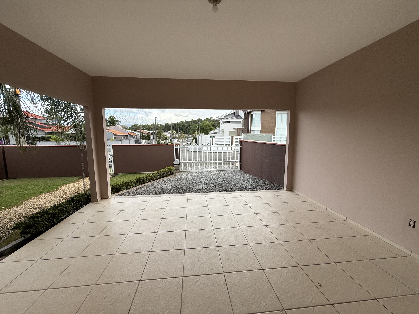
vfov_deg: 85.7
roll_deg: -0.5
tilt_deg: -6.3
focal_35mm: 14
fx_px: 169
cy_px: 157
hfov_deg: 102.1
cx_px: 210
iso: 64
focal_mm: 2.22
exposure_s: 1/472
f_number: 2.2
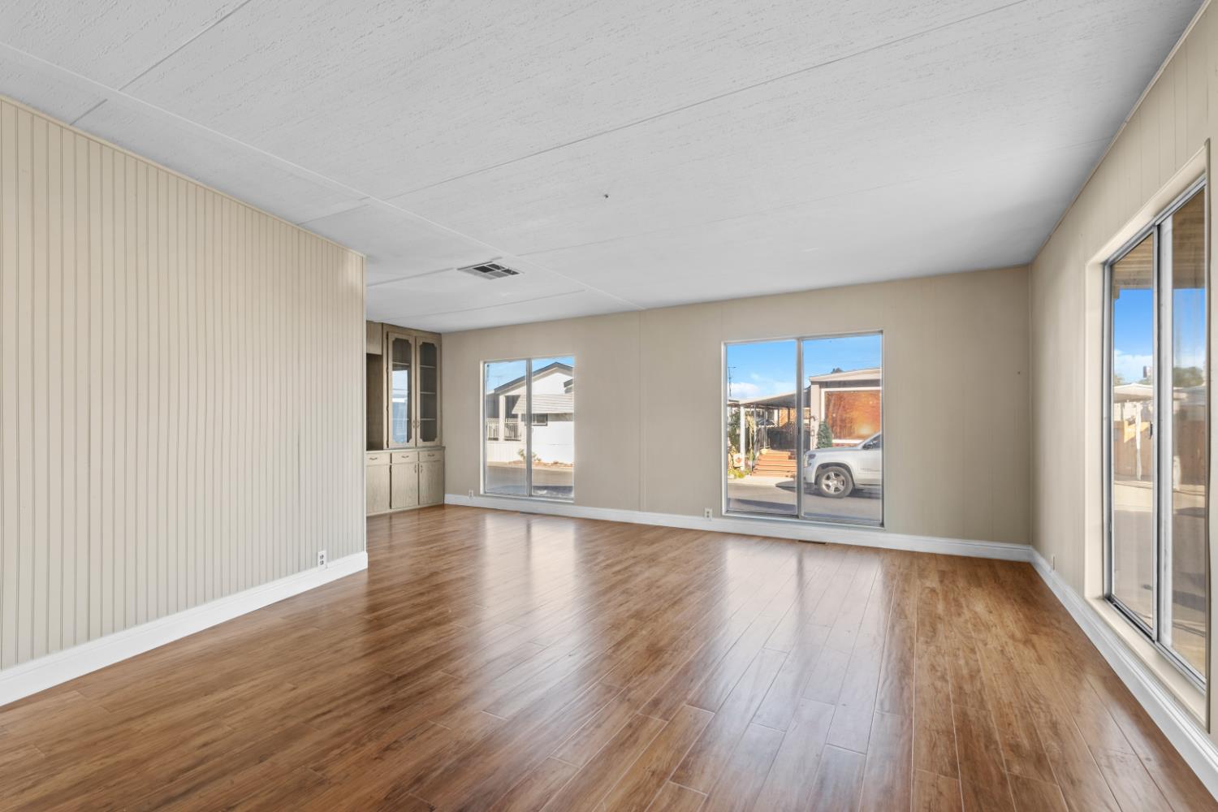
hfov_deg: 100.4
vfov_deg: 77.3
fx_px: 507
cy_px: 406
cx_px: 609
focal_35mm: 15
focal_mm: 10
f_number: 5
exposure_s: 1/6
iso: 200
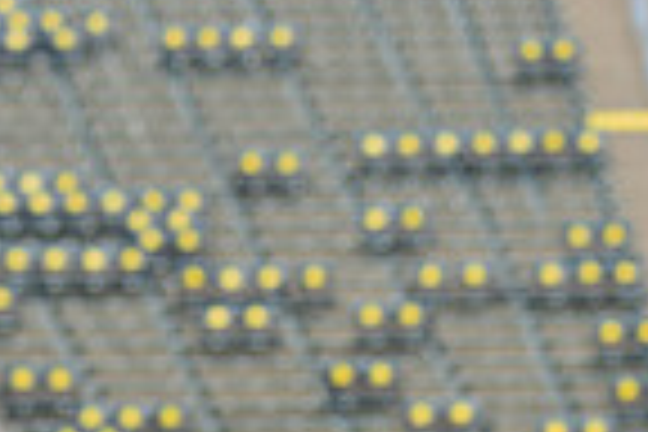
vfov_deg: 3.8
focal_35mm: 361
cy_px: 904
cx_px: 83
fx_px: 6497
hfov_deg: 5.7
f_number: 5.6
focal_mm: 116
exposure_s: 1/800
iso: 200
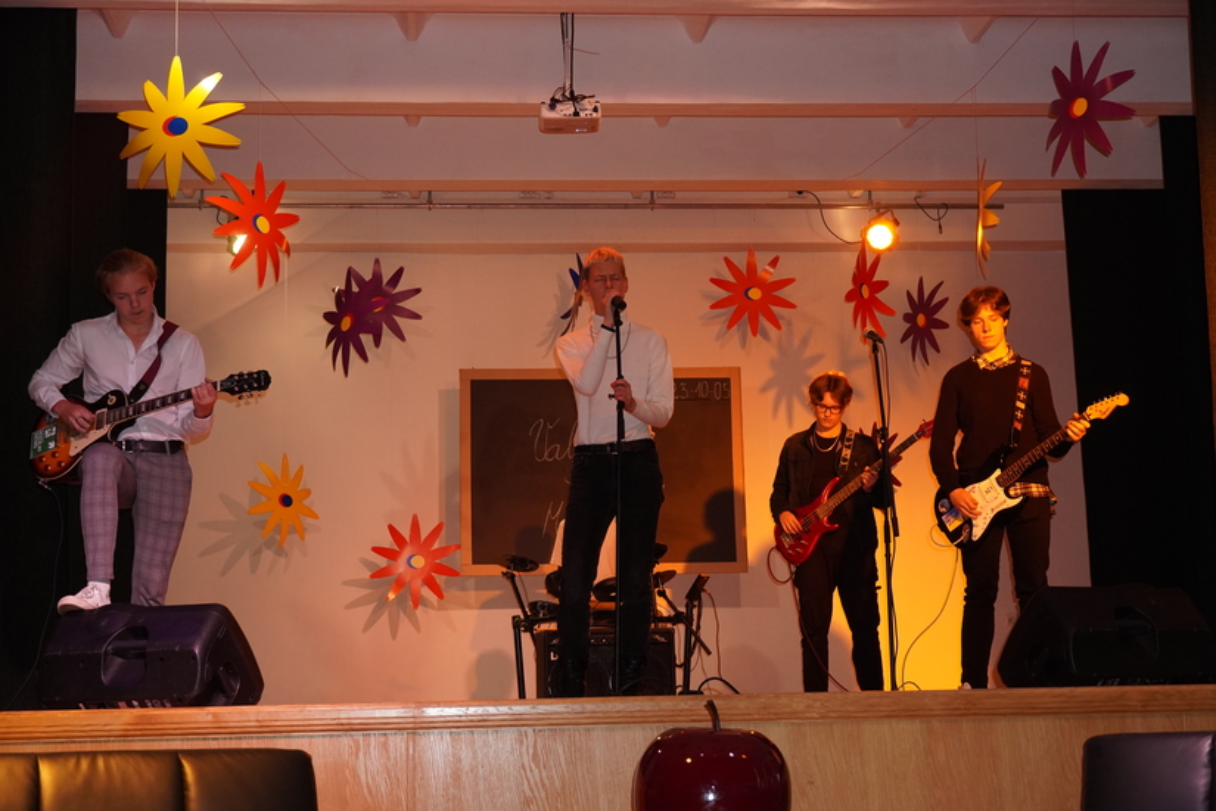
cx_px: 608
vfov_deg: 23.8
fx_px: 1925
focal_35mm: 57
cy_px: 406
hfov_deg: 35.1
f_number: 5
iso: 1000
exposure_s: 1/80
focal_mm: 38
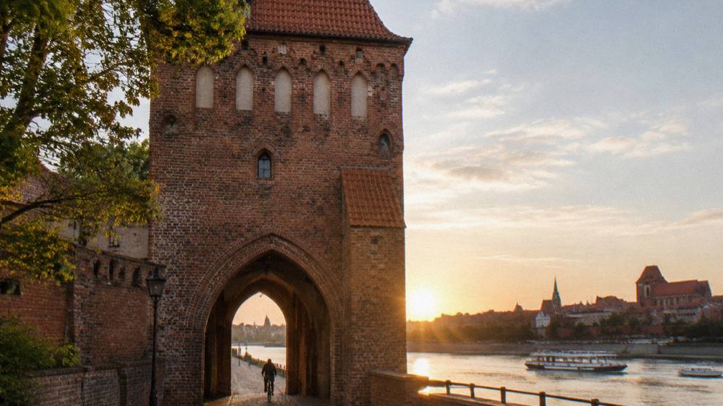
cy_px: 254
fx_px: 767
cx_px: 363
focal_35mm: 40
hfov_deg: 50.5
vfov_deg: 29.6
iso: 500
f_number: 4
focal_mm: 35
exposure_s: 1/1600
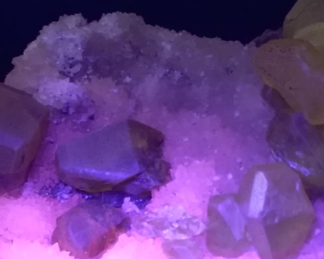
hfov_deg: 22.8
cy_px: 244
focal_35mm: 82
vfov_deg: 18.3
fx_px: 786
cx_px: 39
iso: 422
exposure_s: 1/33.3
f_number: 2
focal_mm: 3.54
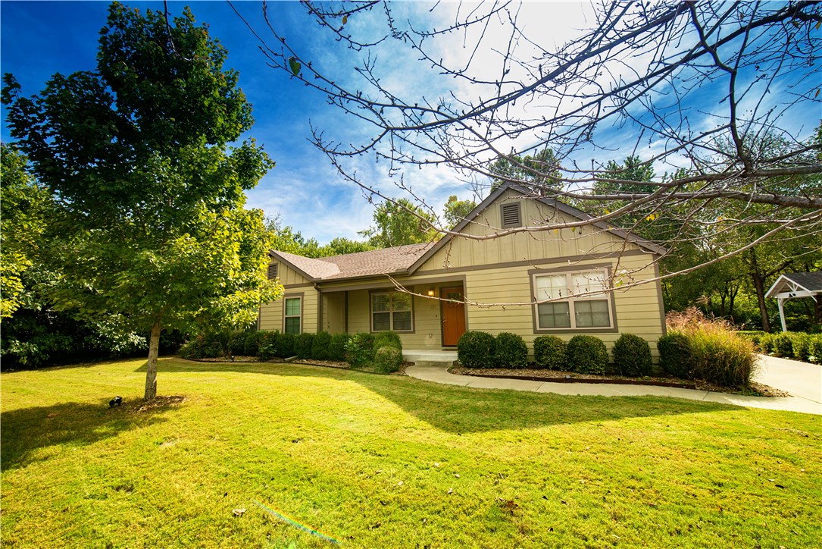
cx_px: 411
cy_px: 274
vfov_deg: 81.2
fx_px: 320
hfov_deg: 104.2
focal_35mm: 14
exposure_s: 1/250
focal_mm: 14
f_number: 16
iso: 400
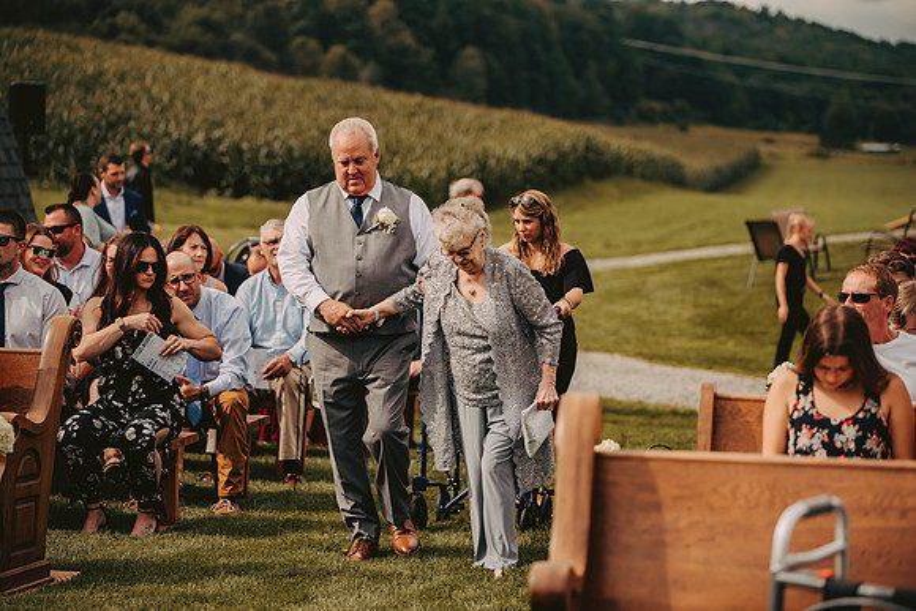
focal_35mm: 116
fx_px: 2952
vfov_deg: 11.8
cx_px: 458
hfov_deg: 17.6
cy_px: 306
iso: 200
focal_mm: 116
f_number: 2.8
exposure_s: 1/2000
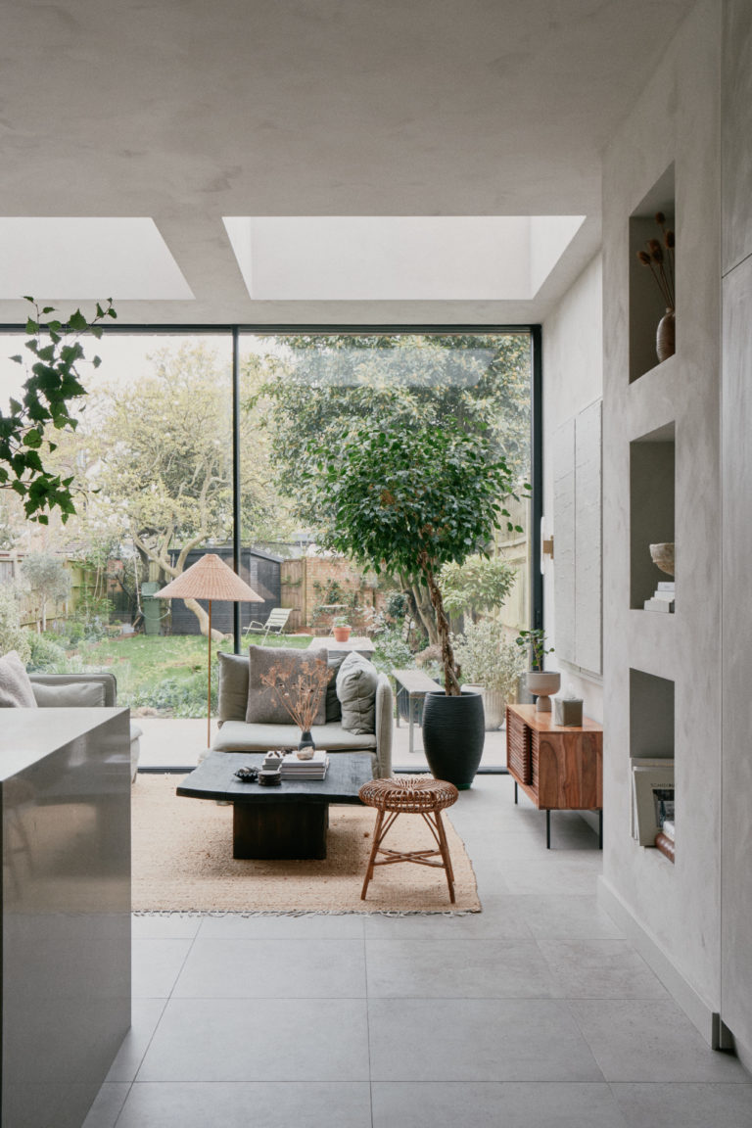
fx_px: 1128
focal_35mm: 36
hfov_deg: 36.9
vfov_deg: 53.1
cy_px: 564
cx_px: 376
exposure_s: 1/4
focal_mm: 24.2
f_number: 11
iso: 200
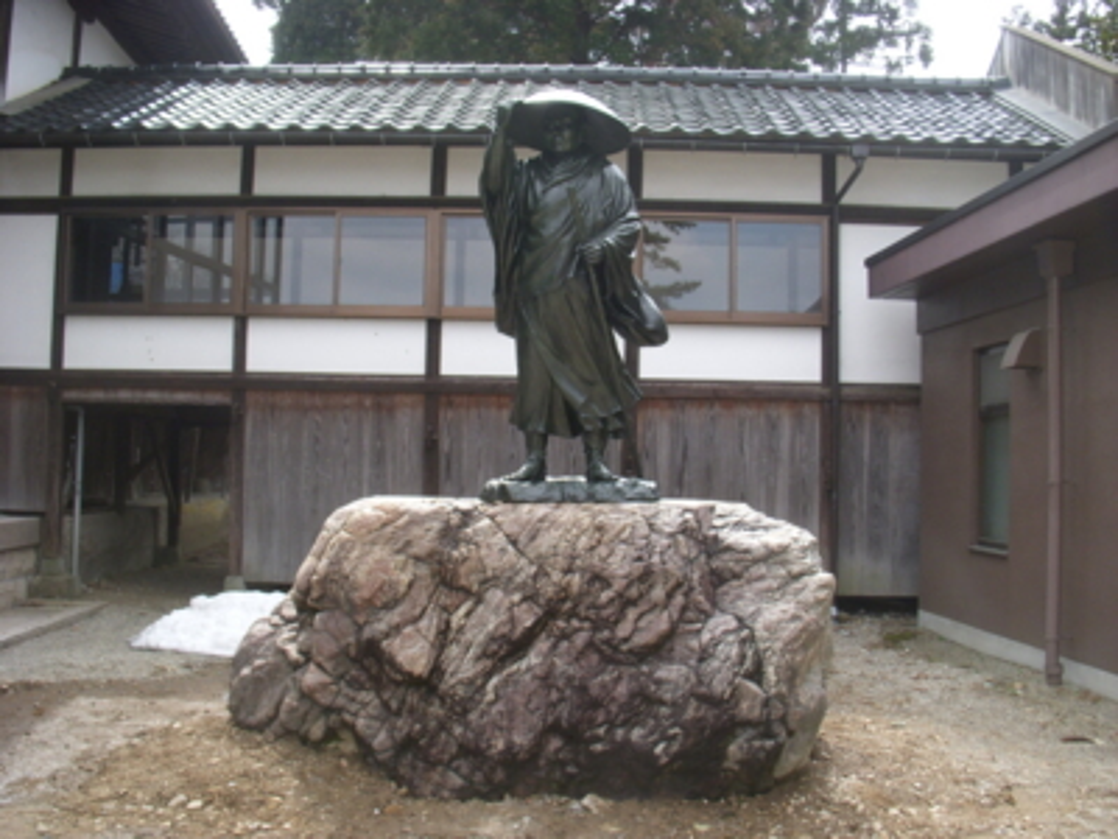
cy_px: 420
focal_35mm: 38
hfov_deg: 49.0
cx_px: 559
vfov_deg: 37.7
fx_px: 1227
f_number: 3.3
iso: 100
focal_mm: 6.3
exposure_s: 1/320
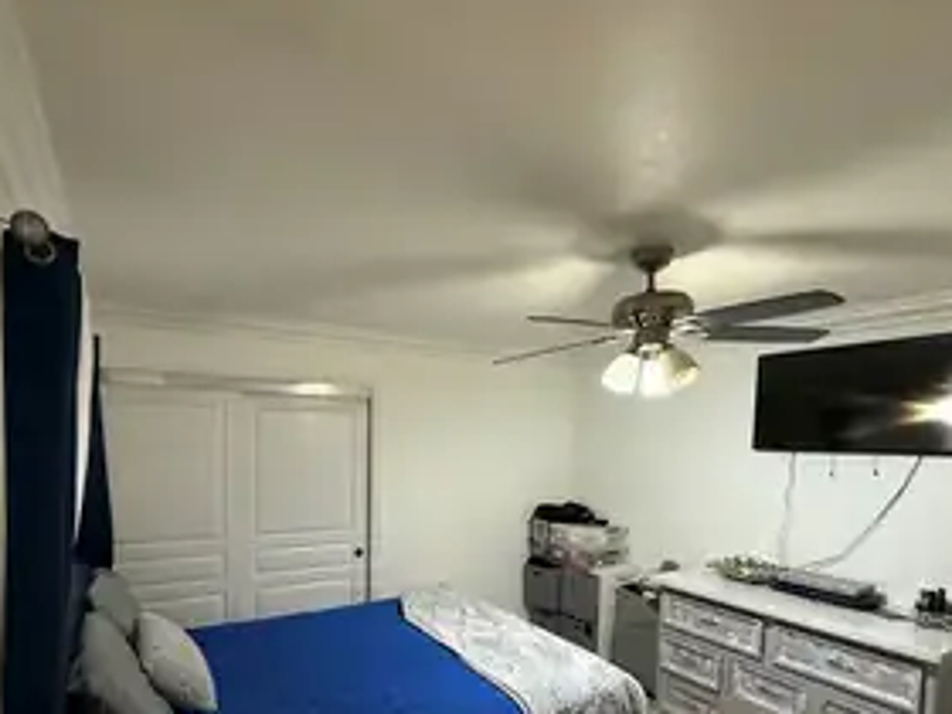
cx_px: 425
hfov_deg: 81.5
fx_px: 550
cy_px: 476
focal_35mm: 20
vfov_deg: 64.3
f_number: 2.2
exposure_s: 1/60
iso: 500
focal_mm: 2.22
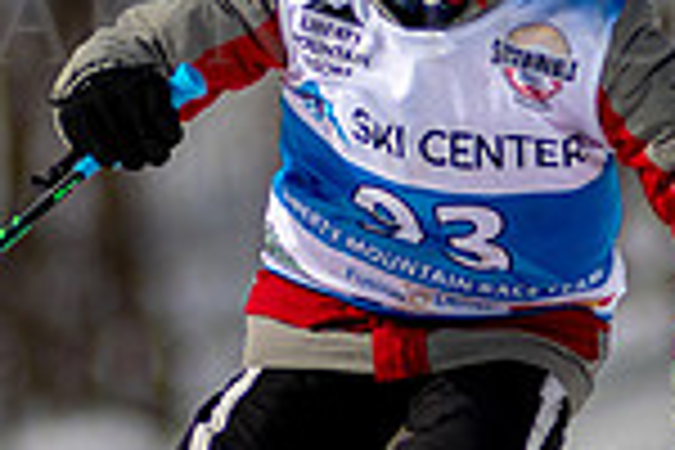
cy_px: 173
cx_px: 243
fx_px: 32547
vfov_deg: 0.8
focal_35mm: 1736
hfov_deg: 1.2
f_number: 2.8
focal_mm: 300
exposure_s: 1/6400
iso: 100
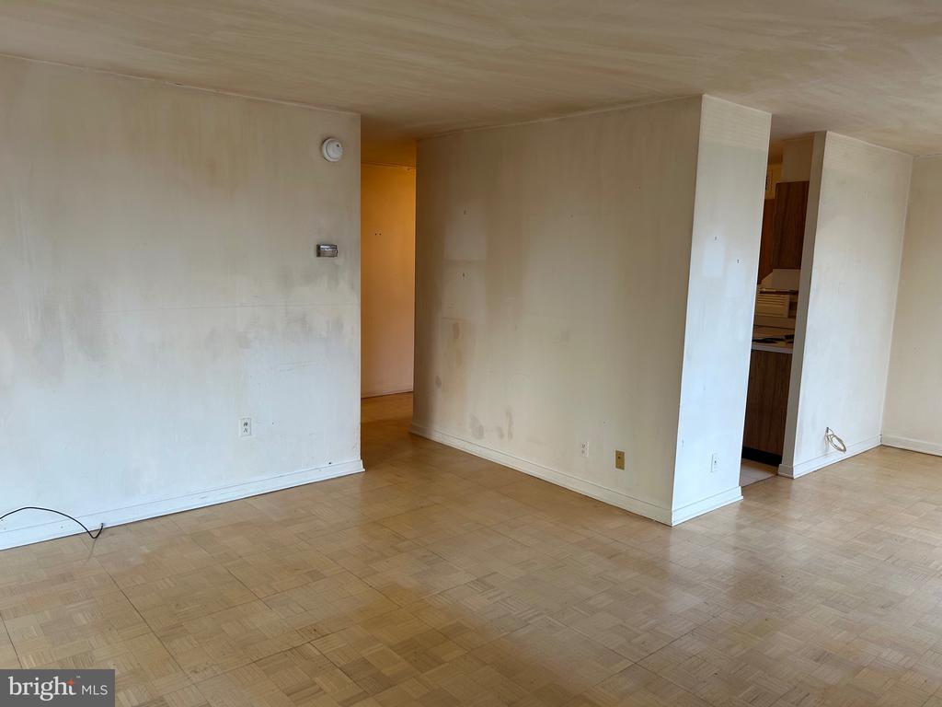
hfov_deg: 67.3
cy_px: 354
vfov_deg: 53.1
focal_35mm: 26
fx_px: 708
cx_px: 471
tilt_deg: -9.1
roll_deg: -1.6
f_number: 1.5
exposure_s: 1/120
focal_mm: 5.7
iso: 64
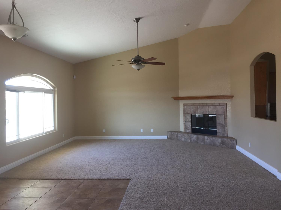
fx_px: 235
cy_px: 105
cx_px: 140
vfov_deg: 48.2
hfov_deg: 61.7
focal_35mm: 29
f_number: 2.2
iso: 40
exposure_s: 1/60
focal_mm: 4.15
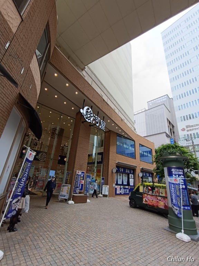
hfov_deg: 78.1
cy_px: 133
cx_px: 100
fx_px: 123
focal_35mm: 16
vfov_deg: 94.5
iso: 50
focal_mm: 1.66
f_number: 2.2
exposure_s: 1/208
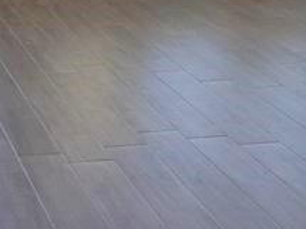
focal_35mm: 78
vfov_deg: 15.5
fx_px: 689
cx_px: -91
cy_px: -215
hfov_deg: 22.4
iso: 320
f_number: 4
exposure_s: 1/160
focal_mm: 17
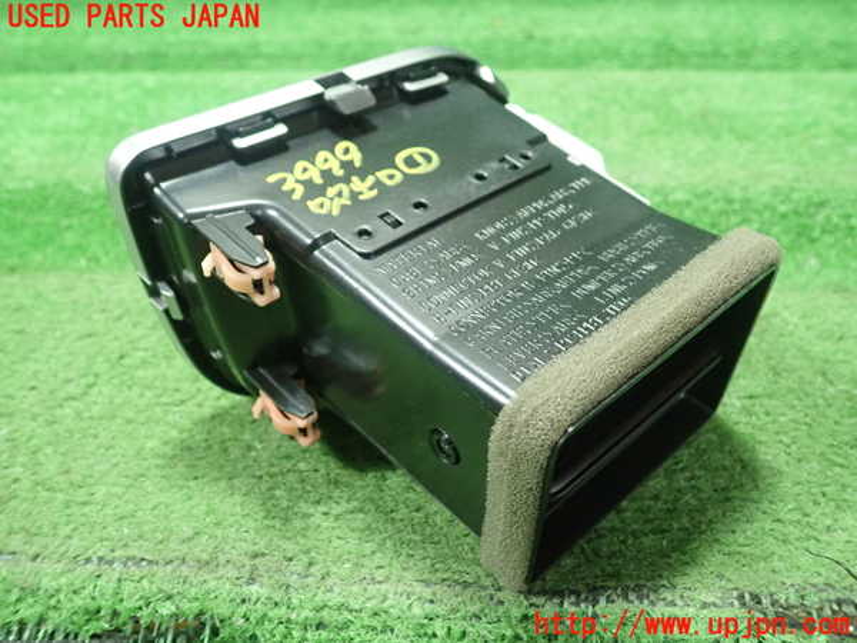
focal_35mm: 30
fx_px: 743
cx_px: 428
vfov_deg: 46.8
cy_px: 322
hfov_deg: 60.0
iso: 800
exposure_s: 1/125
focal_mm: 5.5
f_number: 2.3
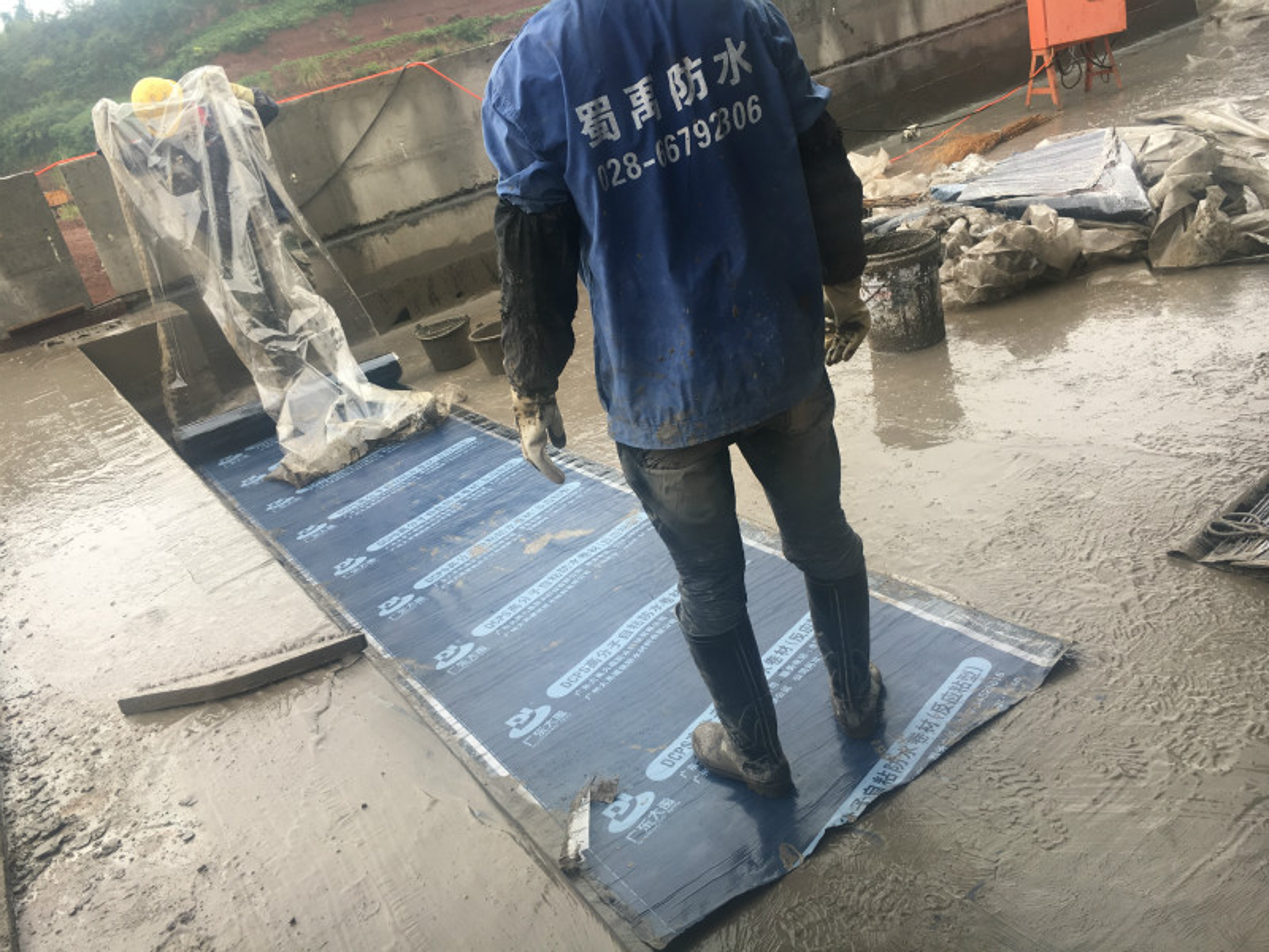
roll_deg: +15.3
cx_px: 634
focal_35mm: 29
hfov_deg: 61.7
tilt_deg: -22.0
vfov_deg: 48.2
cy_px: 476
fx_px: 1063
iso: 25
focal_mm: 4.15
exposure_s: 1/164
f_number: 2.2
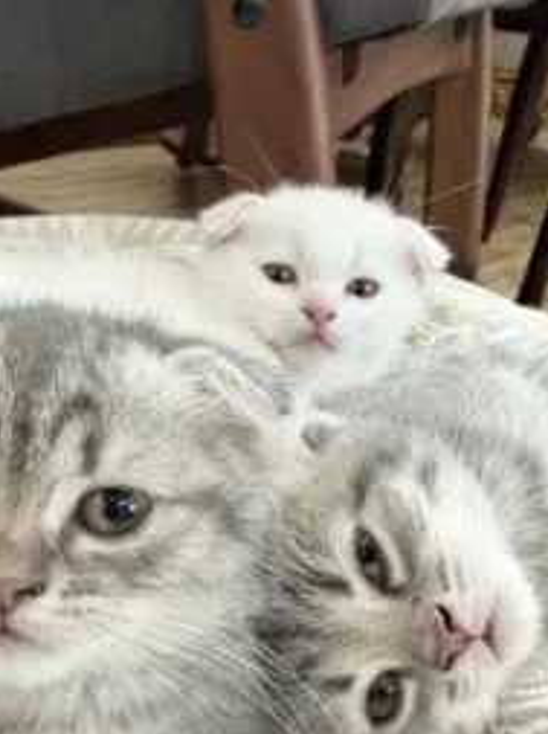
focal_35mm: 38
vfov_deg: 47.2
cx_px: 151
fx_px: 804
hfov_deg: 36.9
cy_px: 554
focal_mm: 2.22
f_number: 2.2
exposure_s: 1/50
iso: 500
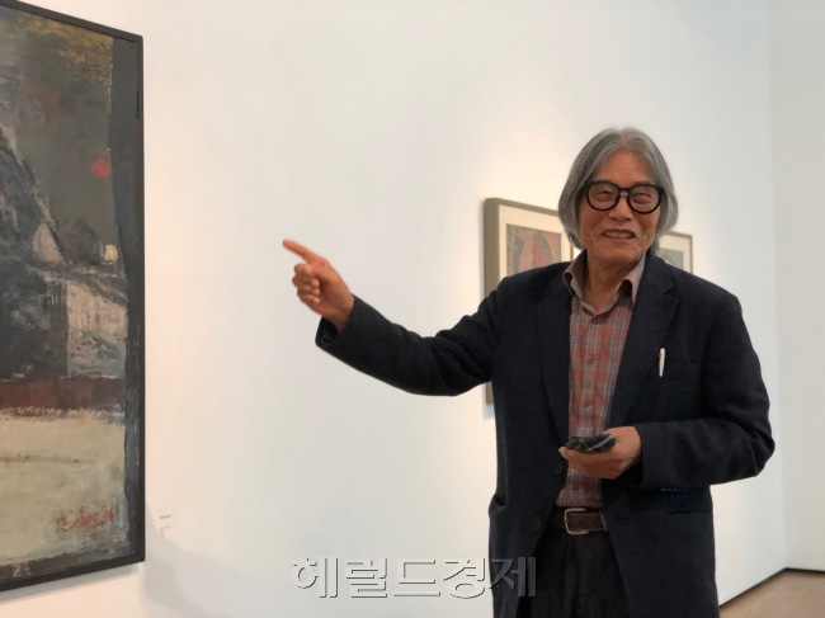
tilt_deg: +2.5
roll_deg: +1.3
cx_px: 412
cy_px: 309
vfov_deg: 28.0
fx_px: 1239
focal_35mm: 52
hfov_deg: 36.8
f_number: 2.4
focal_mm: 6
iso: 80
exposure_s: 1/60
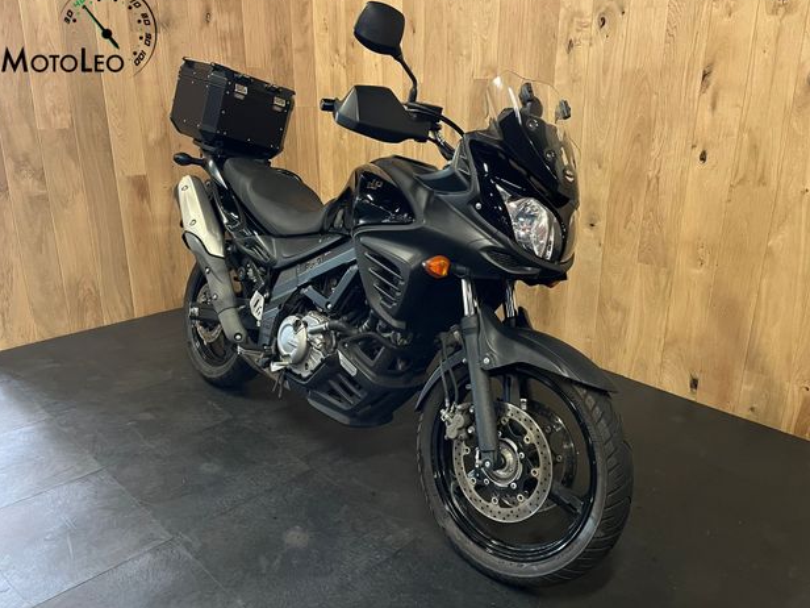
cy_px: 296
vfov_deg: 51.3
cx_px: 413
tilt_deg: -18.6
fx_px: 632
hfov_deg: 65.3
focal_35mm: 27
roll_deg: -1.1
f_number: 1.6
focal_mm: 5.1
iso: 640
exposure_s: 1/33
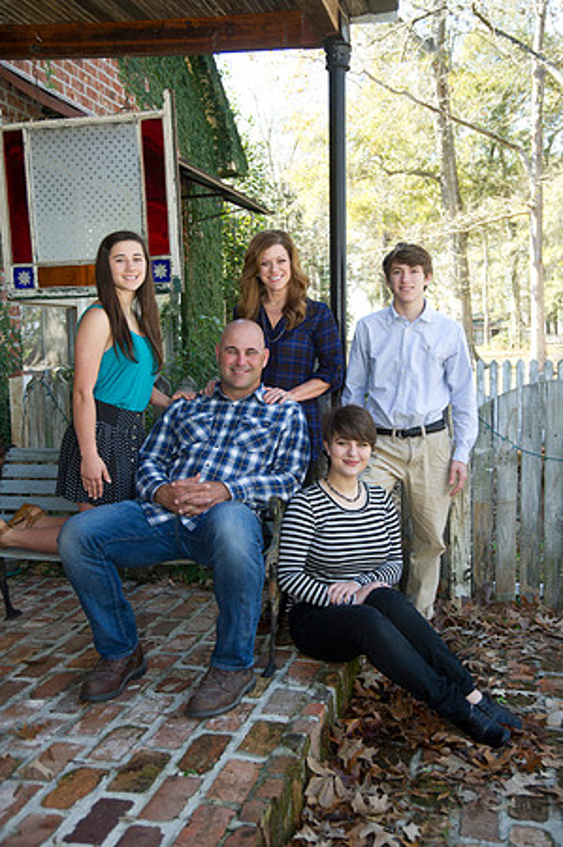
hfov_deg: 35.0
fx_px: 893
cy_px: 424
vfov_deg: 50.7
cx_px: 282
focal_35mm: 38
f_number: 6.3
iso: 400
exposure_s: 1/125
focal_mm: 38
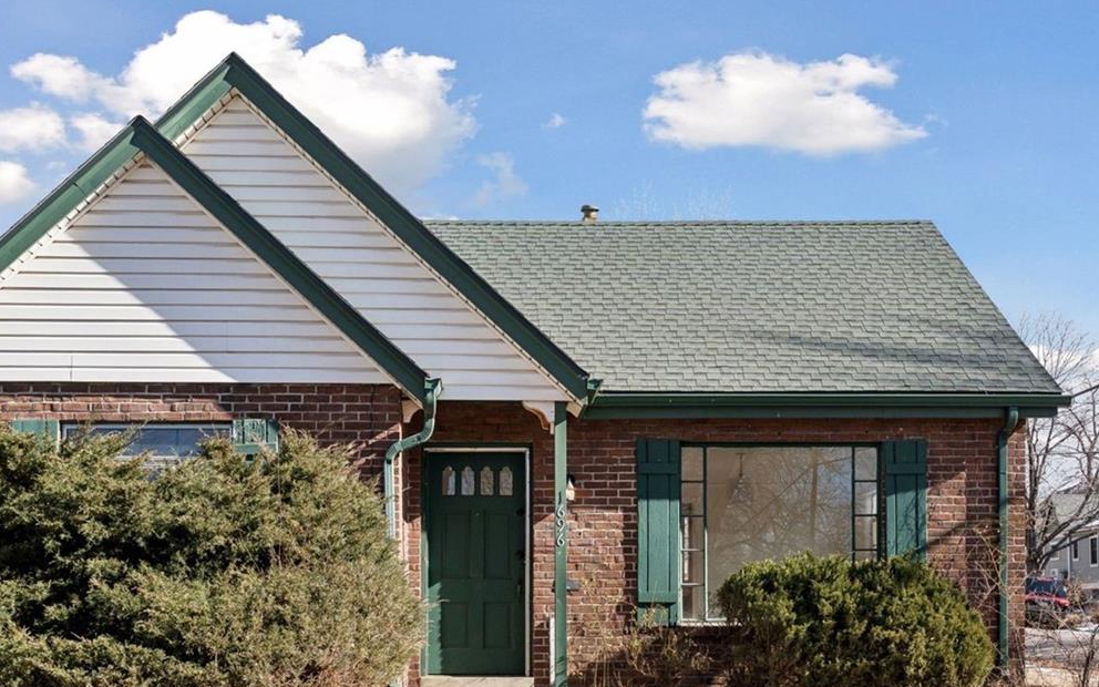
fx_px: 1378
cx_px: 451
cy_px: 450
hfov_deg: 43.3
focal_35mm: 46
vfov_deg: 27.8
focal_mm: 28
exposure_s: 1/640
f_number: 9
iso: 400
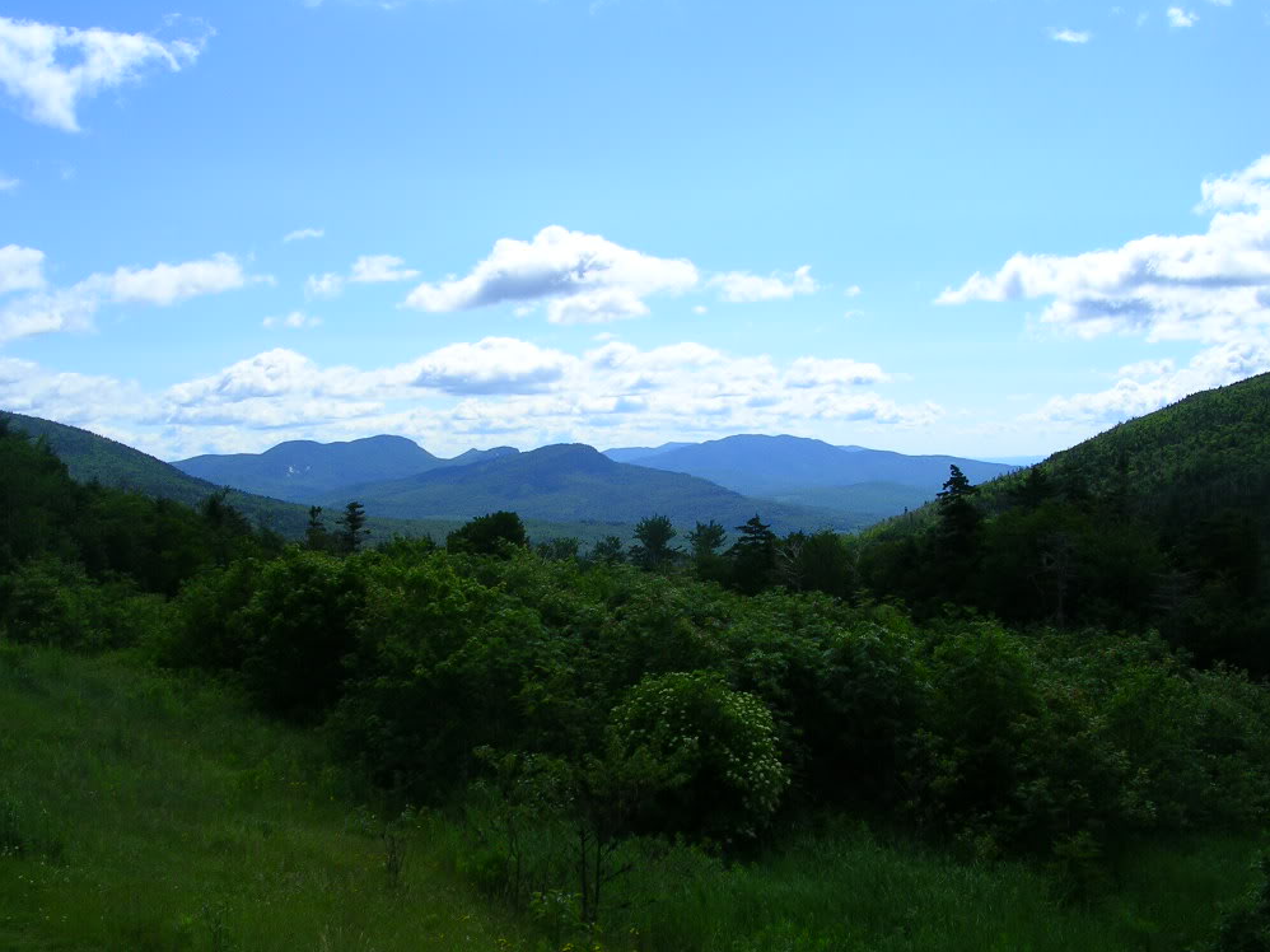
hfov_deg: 47.9
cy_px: 475
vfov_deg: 36.8
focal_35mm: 39
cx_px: 630
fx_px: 1430
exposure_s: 1/382
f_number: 5.6
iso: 50
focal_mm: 5.8
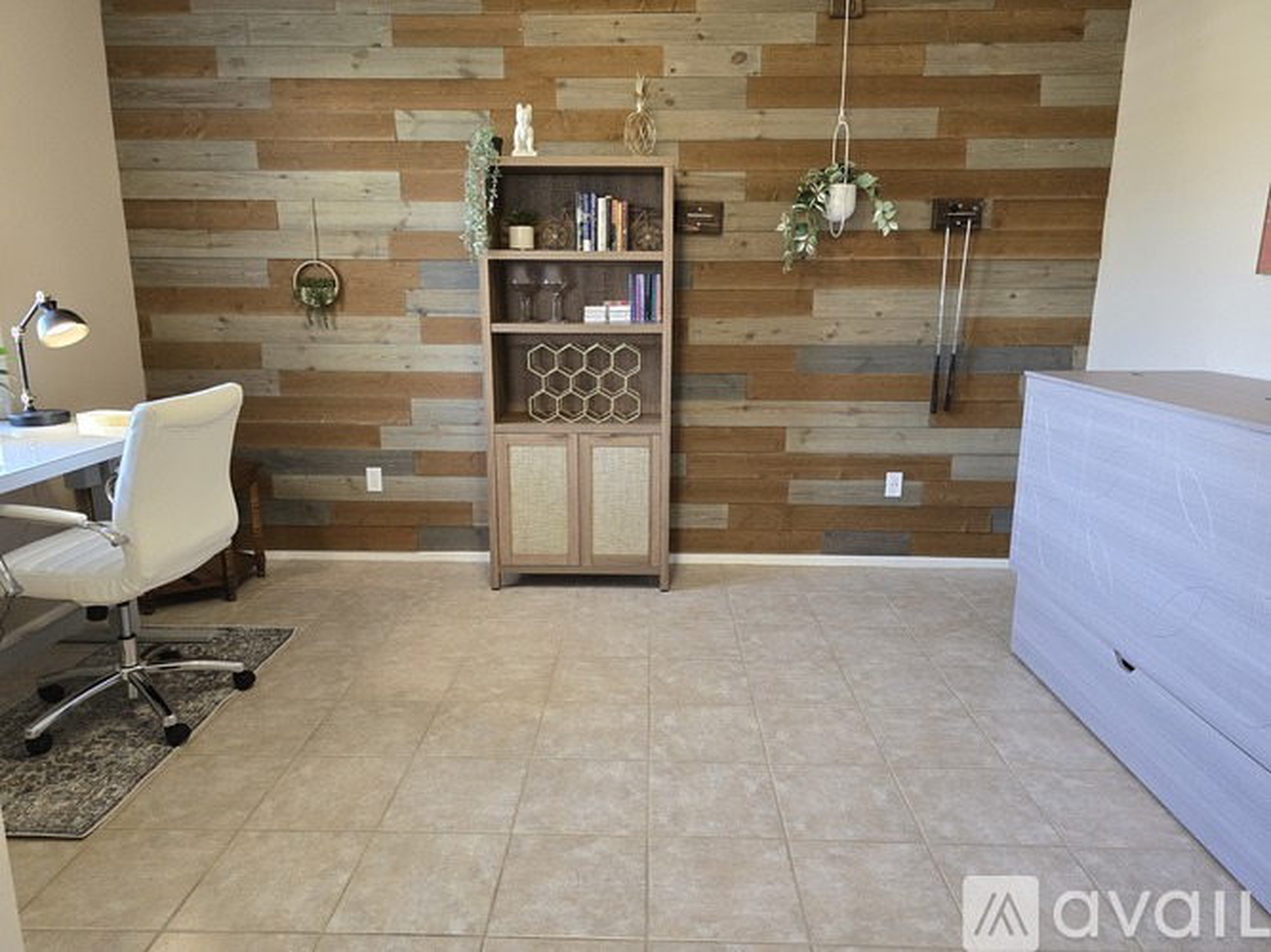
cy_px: 476
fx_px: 844
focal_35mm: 23
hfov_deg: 73.9
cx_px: 636
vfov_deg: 58.9
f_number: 1.7
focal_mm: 6.3
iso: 640
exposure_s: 1/120
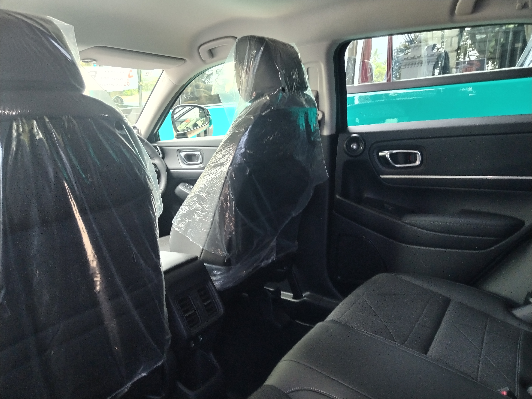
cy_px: 200
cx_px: 266
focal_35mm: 26
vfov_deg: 53.1
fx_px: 400
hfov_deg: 67.3
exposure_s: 1/33.3
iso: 284
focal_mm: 4.75
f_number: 1.8
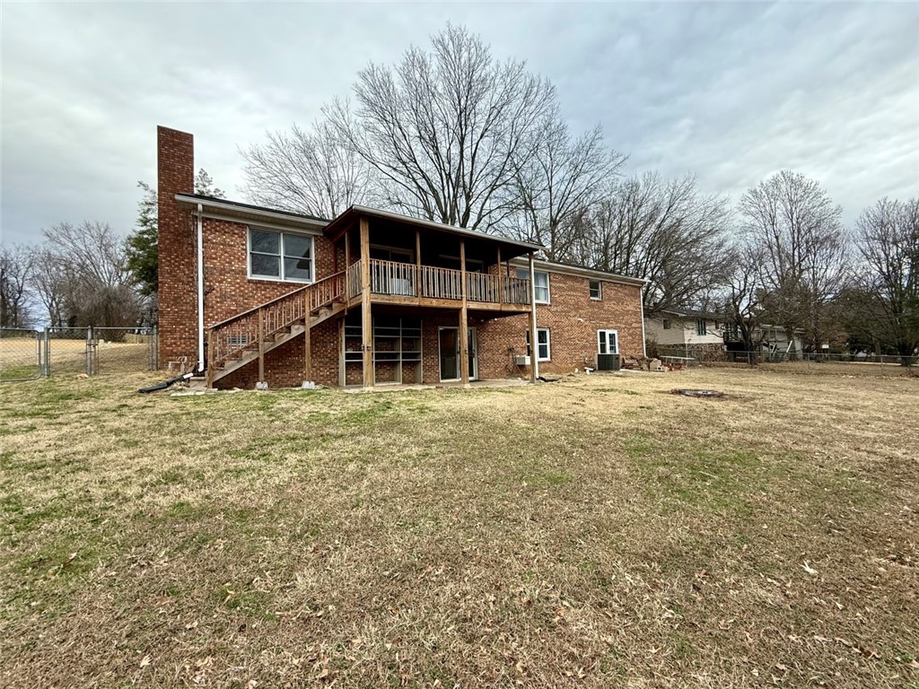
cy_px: 344
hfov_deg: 102.1
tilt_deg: +2.6
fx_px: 372
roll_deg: +2.0
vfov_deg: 85.7
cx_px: 460
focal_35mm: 14
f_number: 2.2
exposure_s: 1/200
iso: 50
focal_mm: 2.22
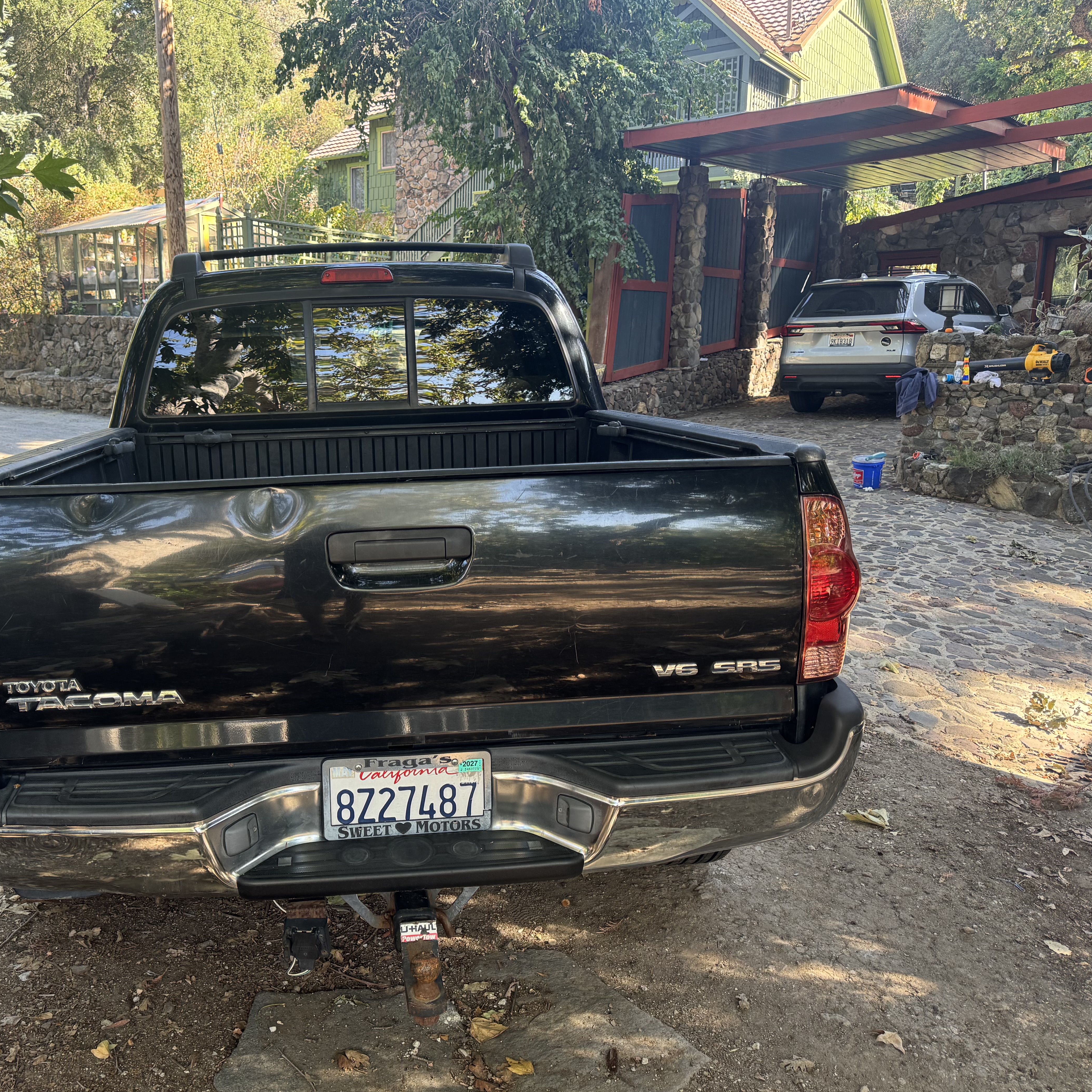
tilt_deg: -11.1
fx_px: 1035
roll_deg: -0.6
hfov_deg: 55.0
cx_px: 414
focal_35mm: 29
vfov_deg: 55.6
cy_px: 541
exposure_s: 1/144
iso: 100
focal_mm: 6.76
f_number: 1.78
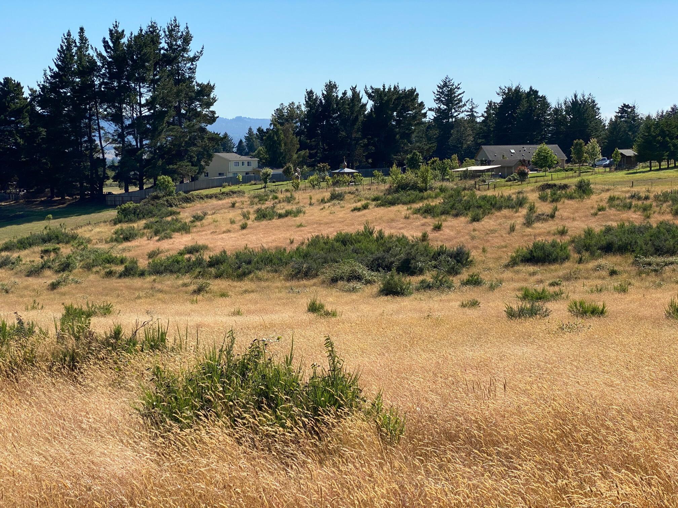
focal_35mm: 52
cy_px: 254
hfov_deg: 36.8
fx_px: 1018
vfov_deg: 28.0
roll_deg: +0.4
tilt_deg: -6.2
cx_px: 339
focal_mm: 6
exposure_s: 1/2083
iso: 20
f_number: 2
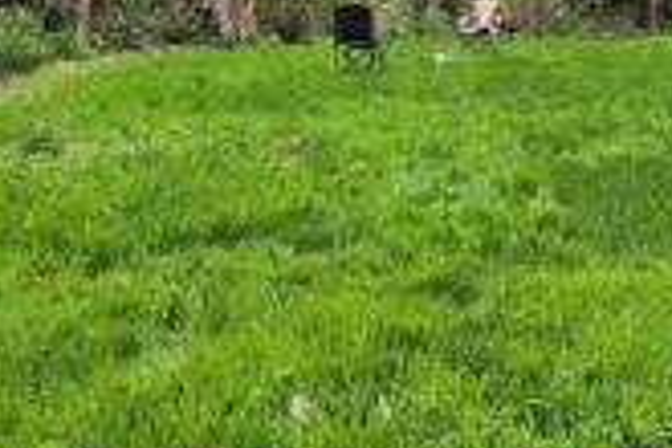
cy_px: 12
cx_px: 550
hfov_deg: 33.4
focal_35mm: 58
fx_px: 1083
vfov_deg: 22.6
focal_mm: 6.3
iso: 20
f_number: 1.7
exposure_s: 1/180
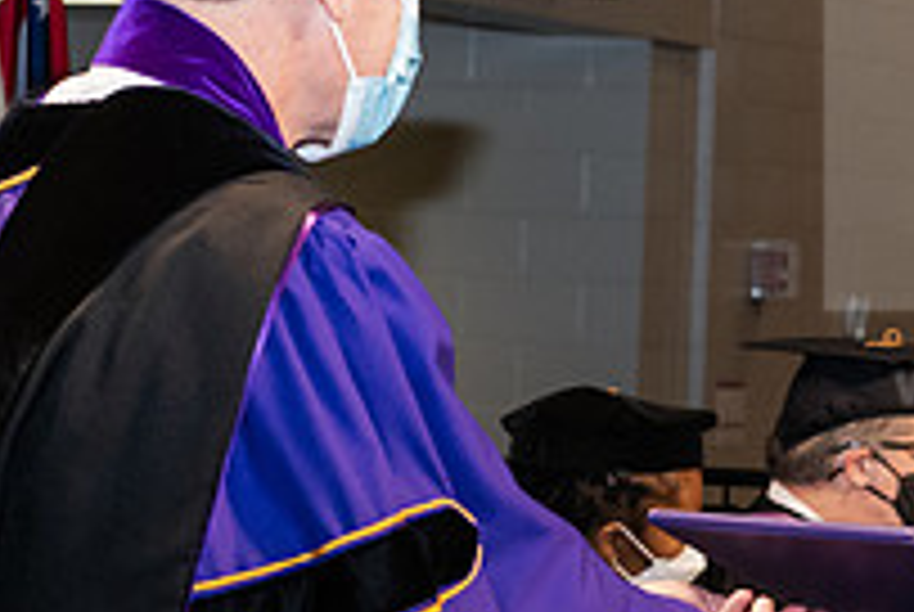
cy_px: 479
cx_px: 689
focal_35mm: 177
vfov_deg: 7.8
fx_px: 4500
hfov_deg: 11.6
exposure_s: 1/200
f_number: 6.3
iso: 1600
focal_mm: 62
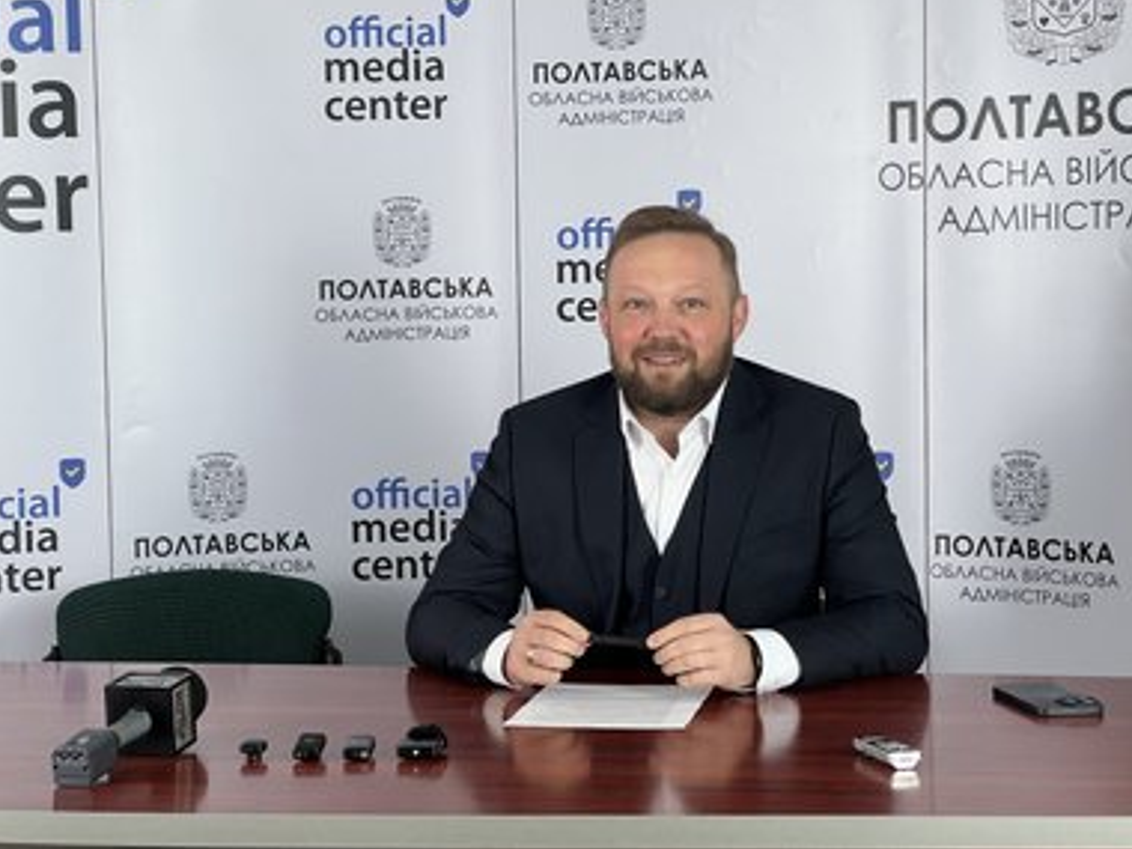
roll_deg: +0.5
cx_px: 566
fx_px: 2649
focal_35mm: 81
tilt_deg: -4.0
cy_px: 408
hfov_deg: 24.1
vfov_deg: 18.2
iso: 200
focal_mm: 9
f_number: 2.8
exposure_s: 1/81
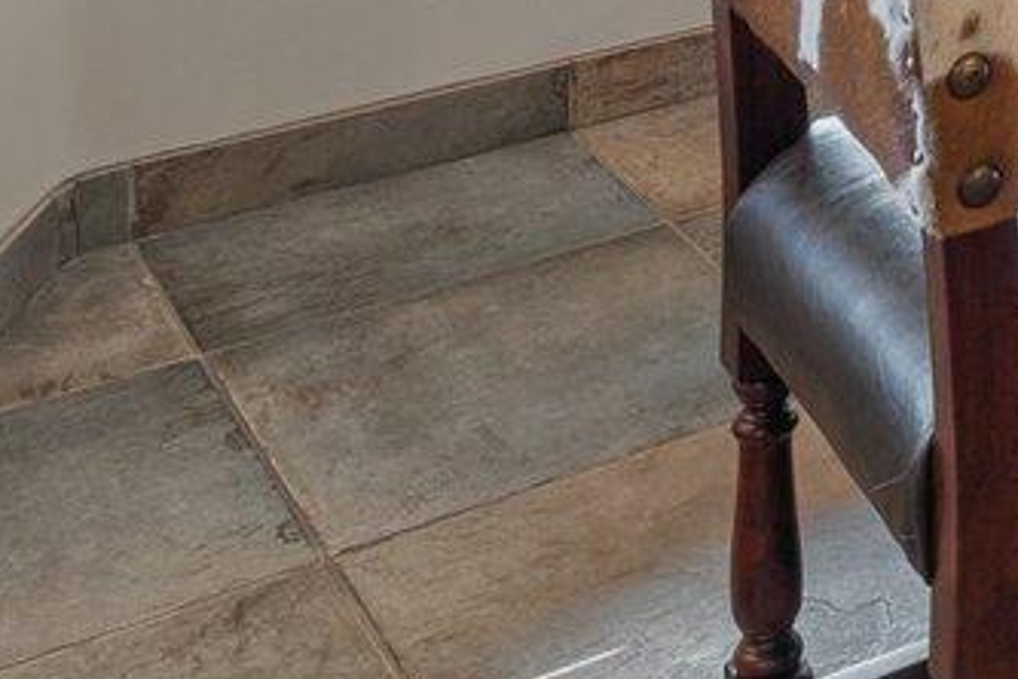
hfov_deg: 19.0
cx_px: 1651
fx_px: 2553
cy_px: -864
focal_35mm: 90
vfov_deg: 12.4
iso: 400
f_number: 8
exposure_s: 1/6
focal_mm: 14.7
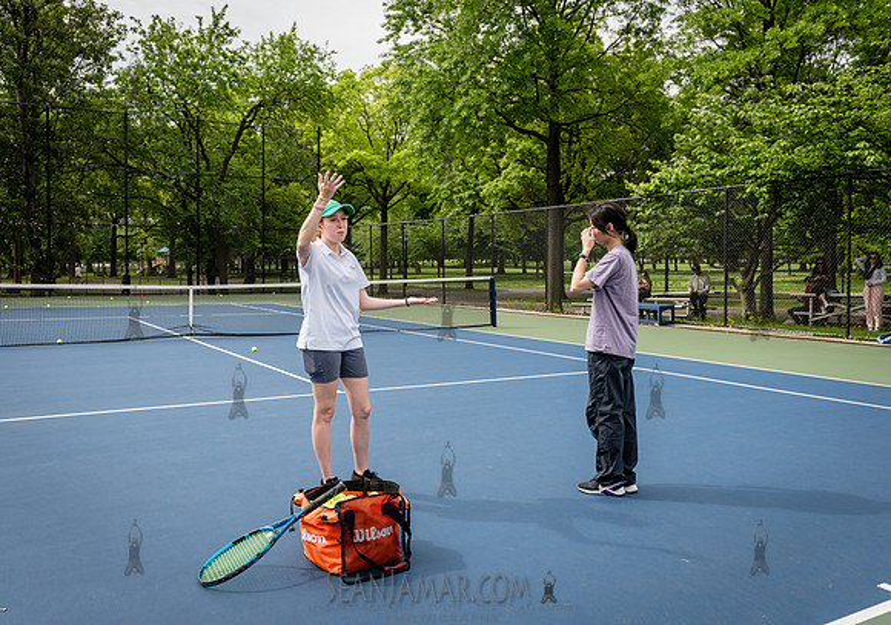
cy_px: 290
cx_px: 422
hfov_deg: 59.1
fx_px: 786
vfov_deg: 43.4
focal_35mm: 31
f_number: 4
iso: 200
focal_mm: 28
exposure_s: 1/1000
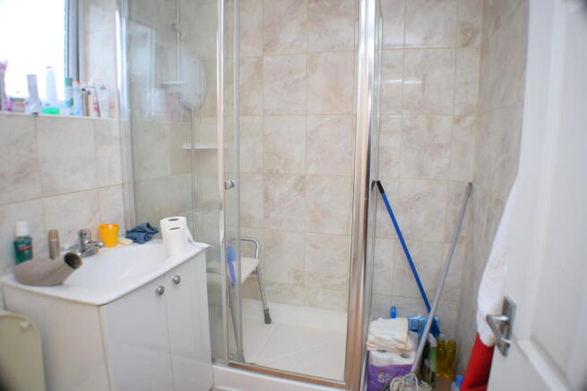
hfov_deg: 67.4
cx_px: 294
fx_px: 440
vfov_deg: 48.0
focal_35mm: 27
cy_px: 196
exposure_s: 1/60
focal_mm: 18
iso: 560
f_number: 4
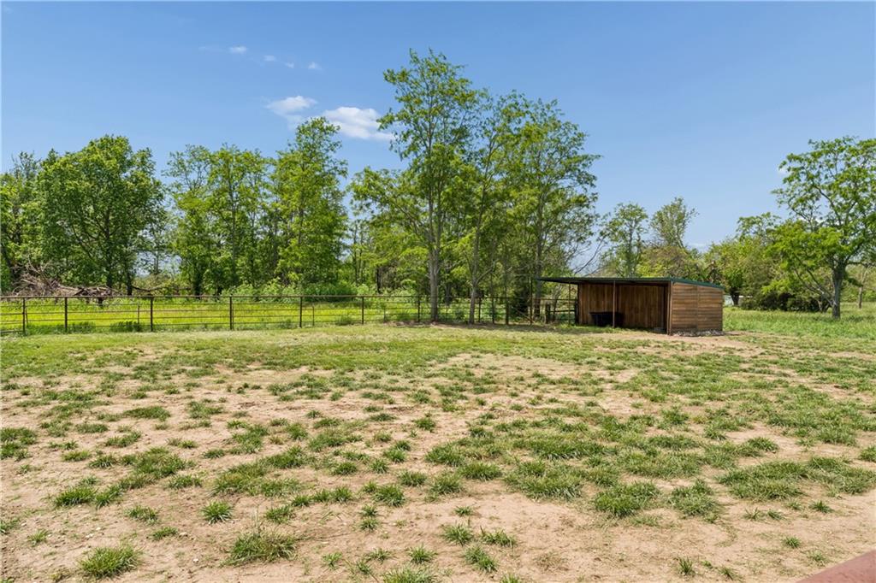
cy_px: 292
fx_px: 584
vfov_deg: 53.1
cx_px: 438
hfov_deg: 73.8
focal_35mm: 24
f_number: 22
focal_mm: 24
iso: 100
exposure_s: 1/20
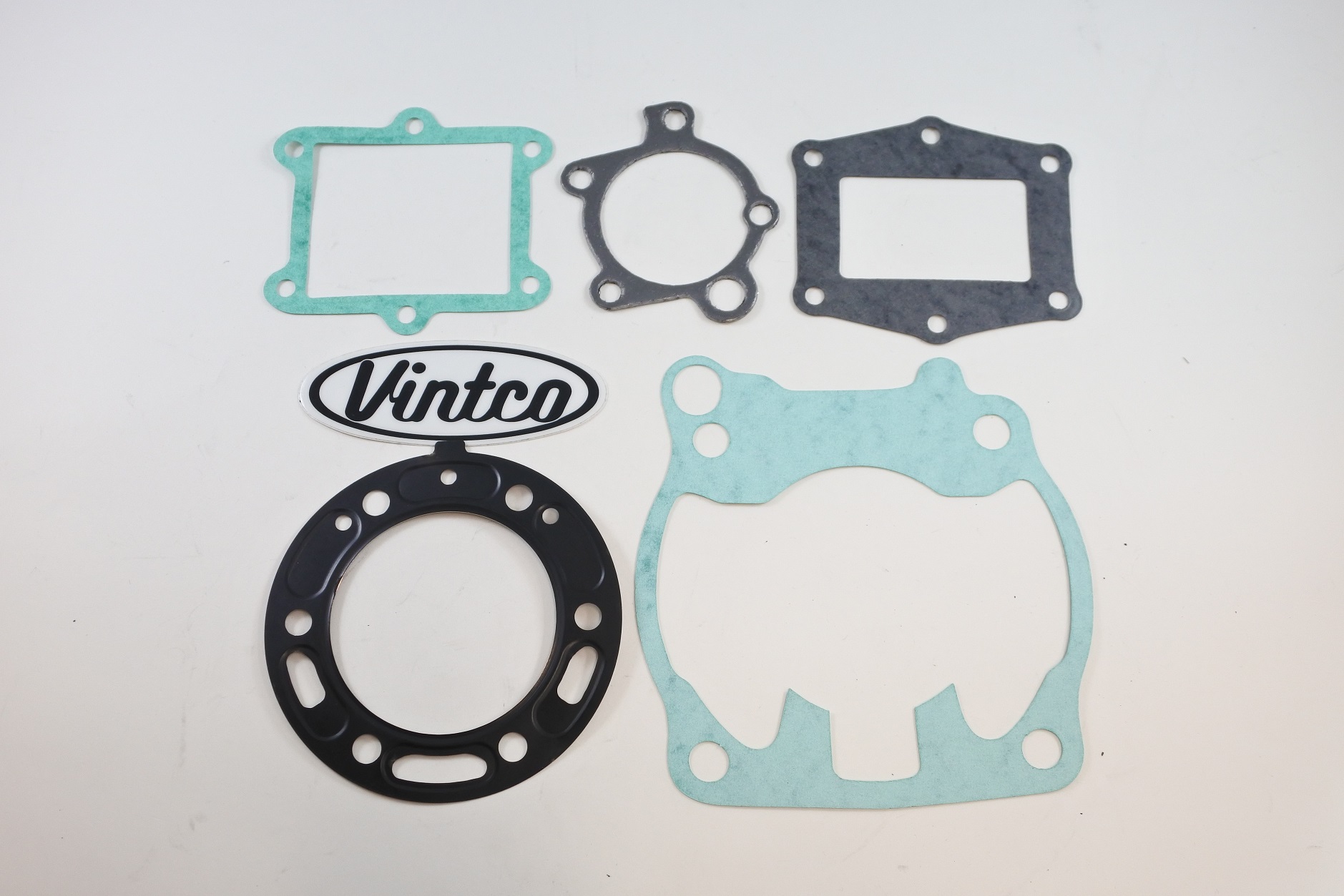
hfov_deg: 53.1
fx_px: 1344
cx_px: 672
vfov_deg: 36.9
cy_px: 448
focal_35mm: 36
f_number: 4
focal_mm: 13.4
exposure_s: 1/125
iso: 400
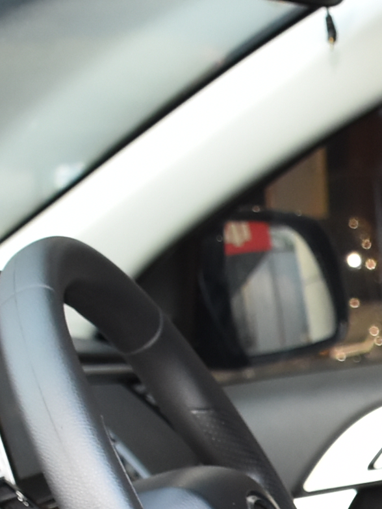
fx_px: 2192
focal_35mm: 149
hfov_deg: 9.4
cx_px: 709
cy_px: 719
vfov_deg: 12.7
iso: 800
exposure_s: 1/80
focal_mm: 18
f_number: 4.5
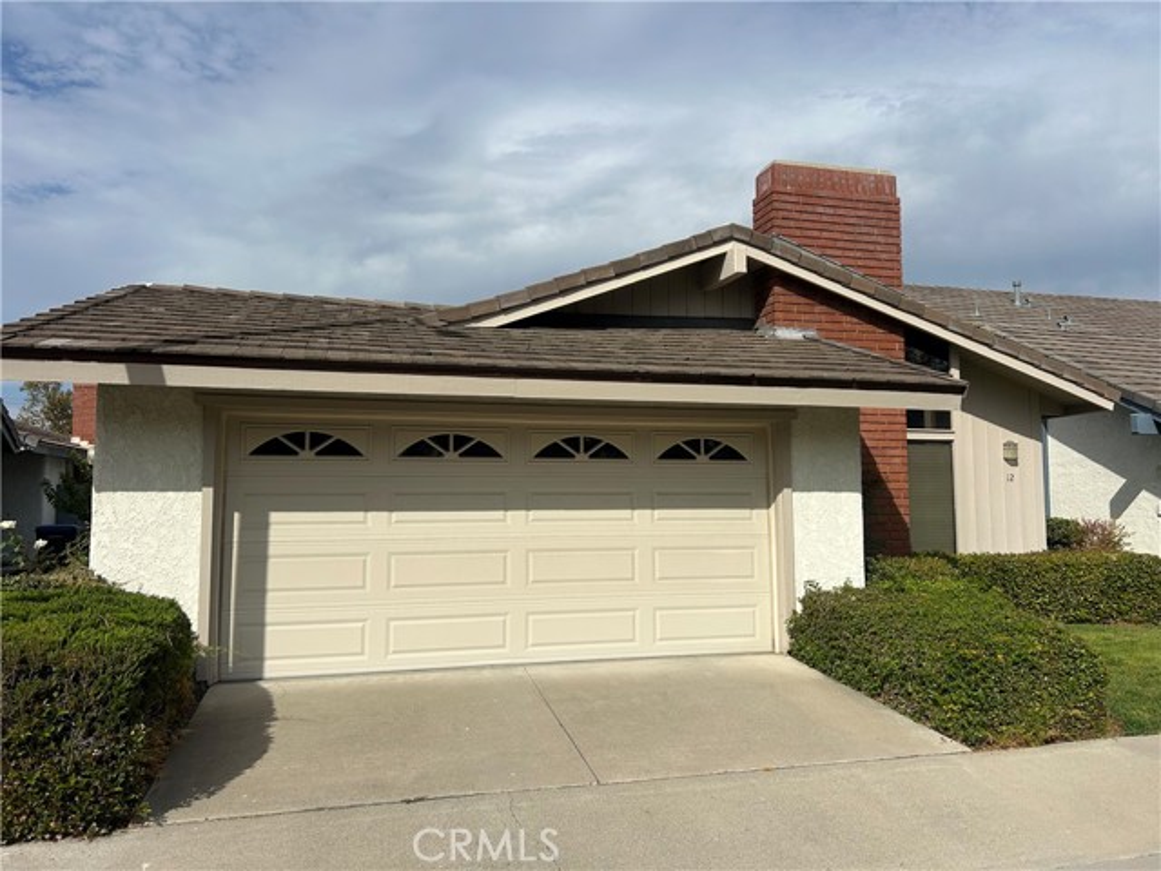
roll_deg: +0.7
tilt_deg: +4.8
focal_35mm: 26
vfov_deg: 53.1
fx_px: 872
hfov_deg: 67.3
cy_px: 436
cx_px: 580
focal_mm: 5.7
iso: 50
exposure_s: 1/10309
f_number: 1.5
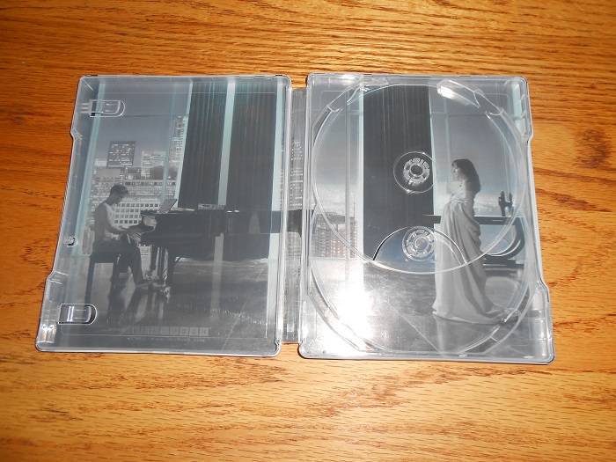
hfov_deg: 67.3
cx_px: 308
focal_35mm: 26
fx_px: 463
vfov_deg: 53.1
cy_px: 231
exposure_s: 1/25
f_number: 3.5
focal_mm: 4.6
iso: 80
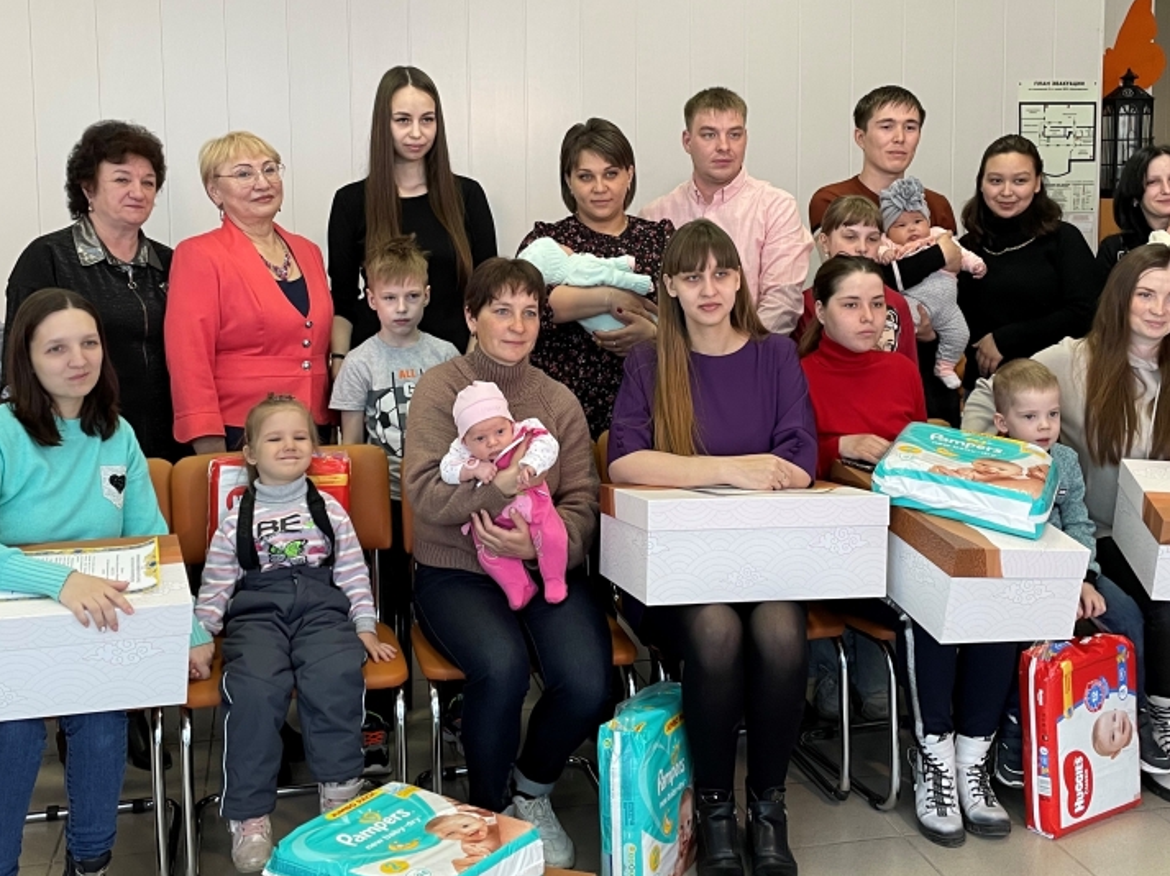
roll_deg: +1.3
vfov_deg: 45.3
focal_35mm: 31
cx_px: 568
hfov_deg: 58.4
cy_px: 490
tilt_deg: -5.1
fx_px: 1047
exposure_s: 1/50
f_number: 1.6
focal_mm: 4.2
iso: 80
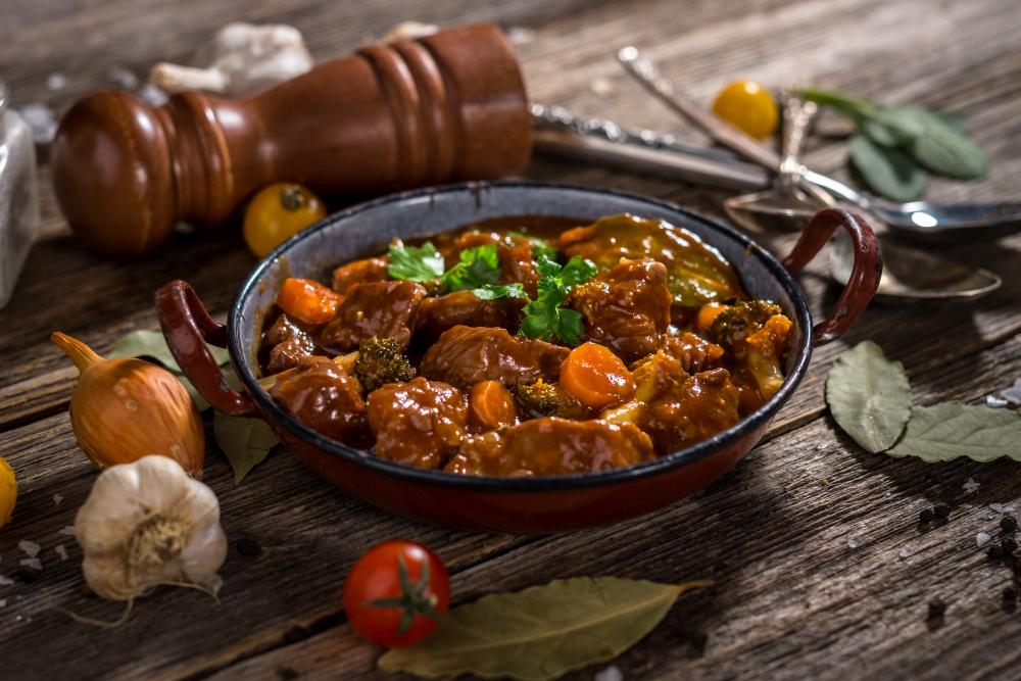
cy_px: 340
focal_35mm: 75
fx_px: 2127
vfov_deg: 18.2
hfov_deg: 27.0
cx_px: 510
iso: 160
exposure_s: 1/160
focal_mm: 50
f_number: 3.2
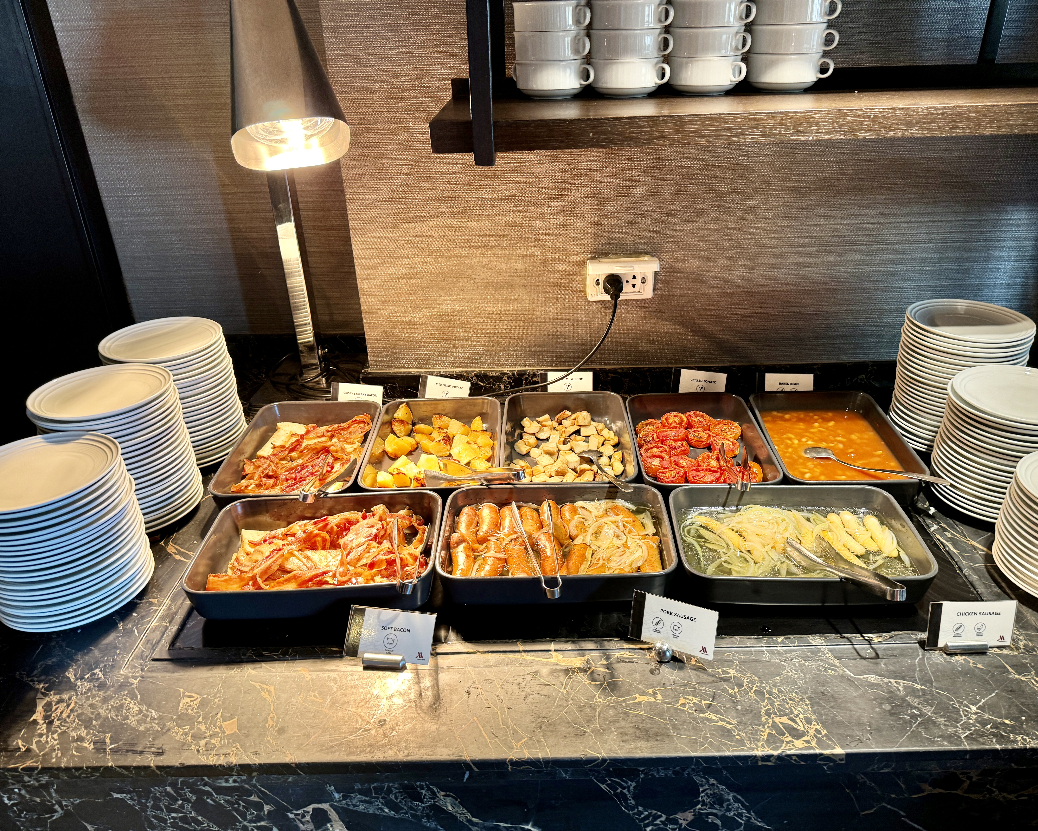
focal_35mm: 25
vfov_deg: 56.8
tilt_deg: -27.3
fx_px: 768
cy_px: 416
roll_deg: +1.1
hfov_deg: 68.0
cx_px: 550
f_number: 1.78
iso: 125
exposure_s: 1/50
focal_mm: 6.86
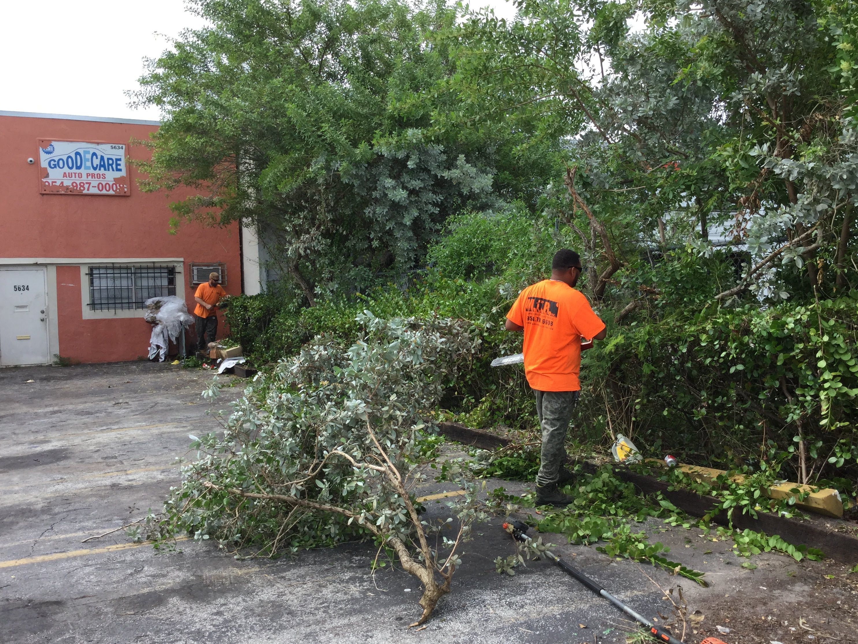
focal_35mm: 34
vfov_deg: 41.8
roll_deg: +1.1
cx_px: 443
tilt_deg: -3.0
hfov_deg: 53.9
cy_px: 322
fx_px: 843
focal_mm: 3.3
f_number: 2.4
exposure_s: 1/558
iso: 25
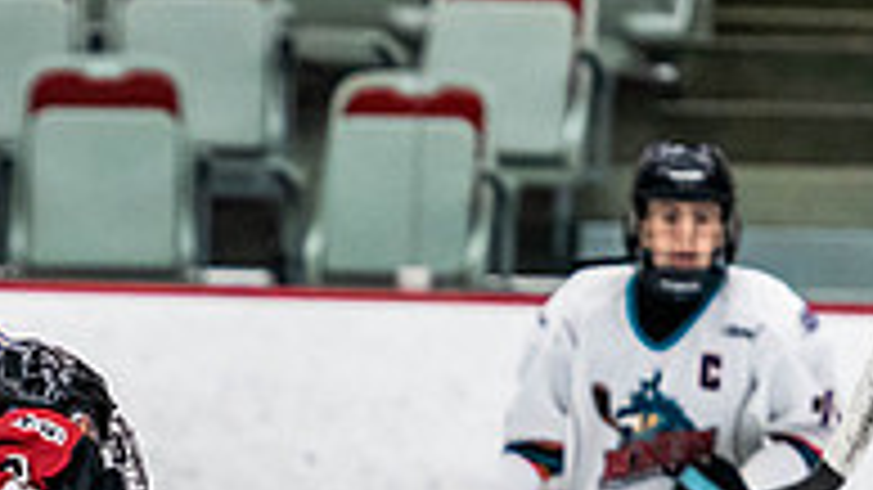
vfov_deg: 1.8
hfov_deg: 3.2
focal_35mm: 677
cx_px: 16
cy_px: 735
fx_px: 15667
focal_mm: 160
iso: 2500
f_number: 2.8
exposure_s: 1/640
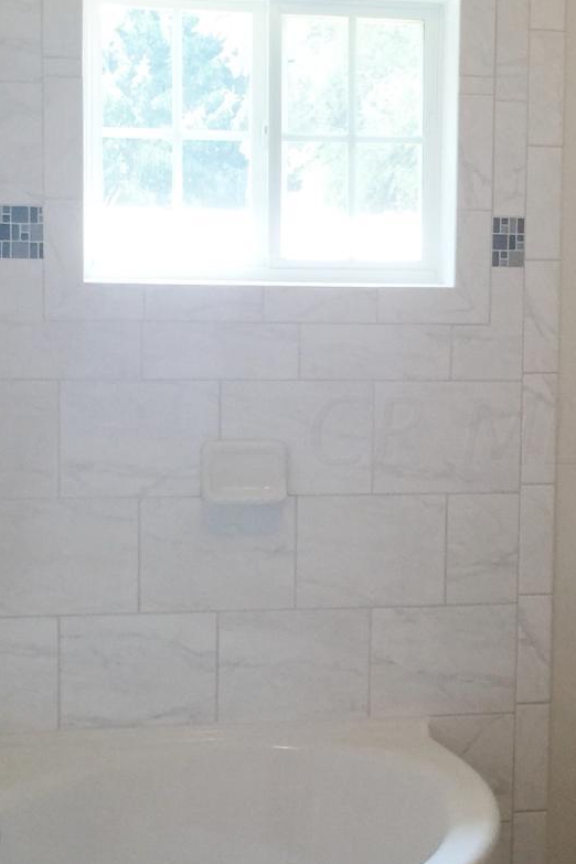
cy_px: 428
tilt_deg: -4.0
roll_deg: -1.8
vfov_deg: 26.3
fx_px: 1848
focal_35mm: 77
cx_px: 471
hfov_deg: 17.6
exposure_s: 1/30
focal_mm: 4.15
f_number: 2.2
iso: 32
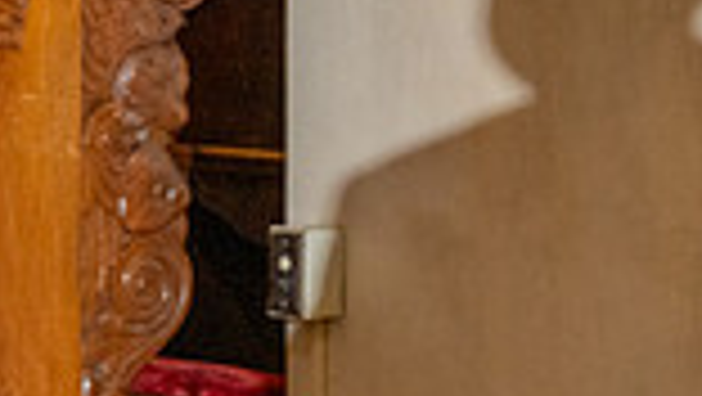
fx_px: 3334
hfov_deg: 11.3
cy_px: 124
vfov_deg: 6.8
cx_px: 1220
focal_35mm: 179
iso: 2000
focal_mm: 46
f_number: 6.3
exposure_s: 1/200
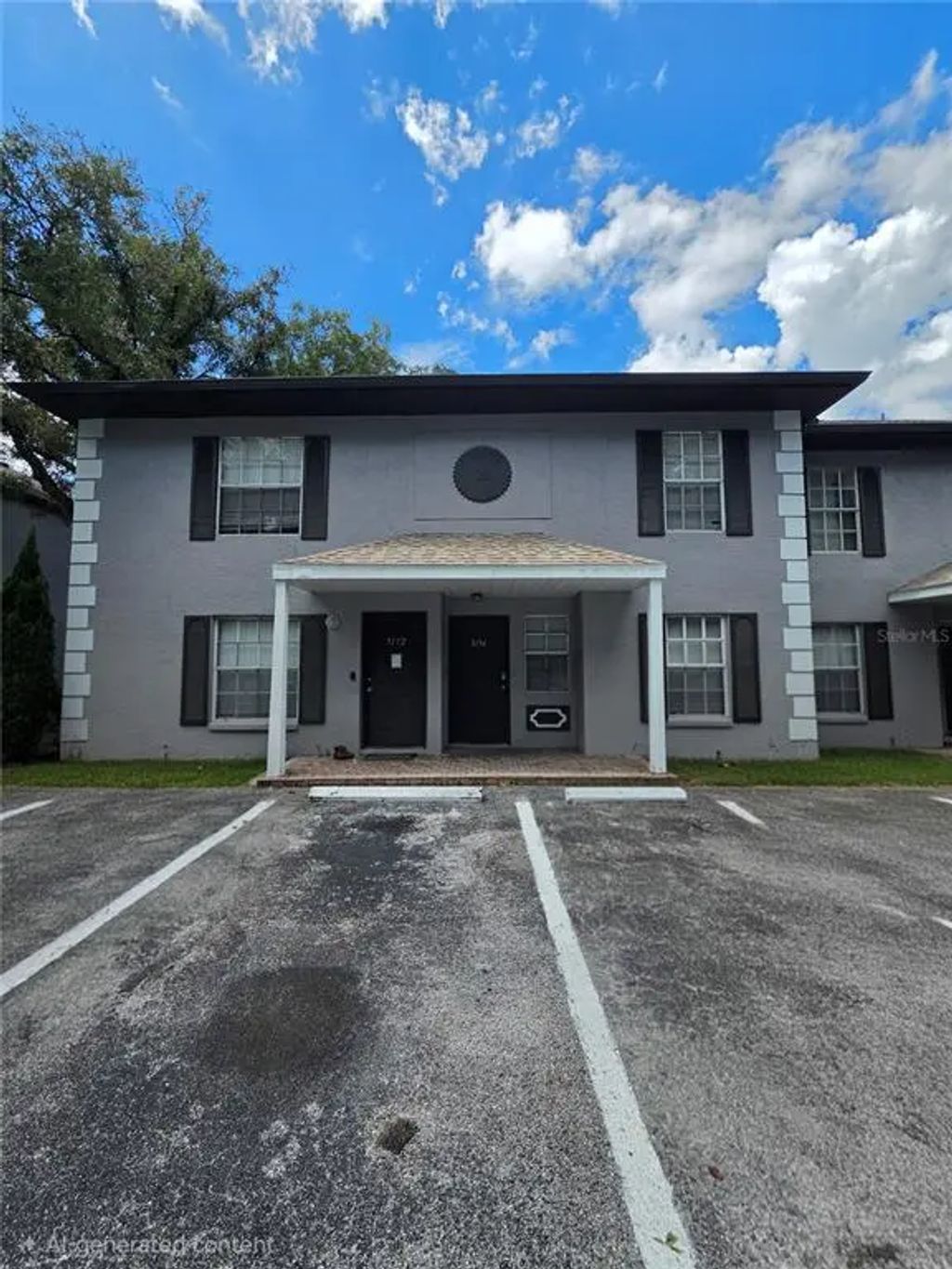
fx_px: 477
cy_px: 634
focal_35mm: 13
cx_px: 476
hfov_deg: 89.9
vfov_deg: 106.2
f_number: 1.9
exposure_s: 1/2000
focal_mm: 2.2
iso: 50
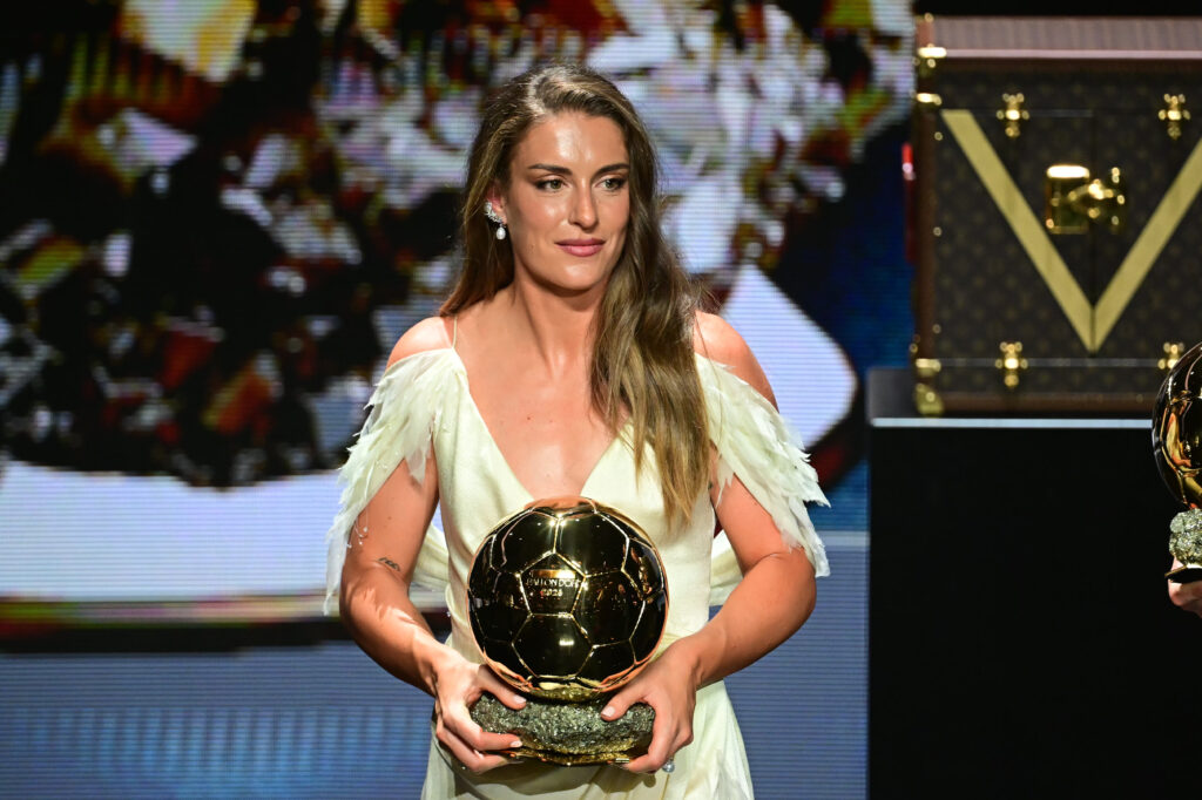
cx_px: 601
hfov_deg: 4.4
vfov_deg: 3.0
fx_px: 15520
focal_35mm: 465
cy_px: 400
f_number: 4
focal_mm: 310
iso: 3200
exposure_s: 1/320
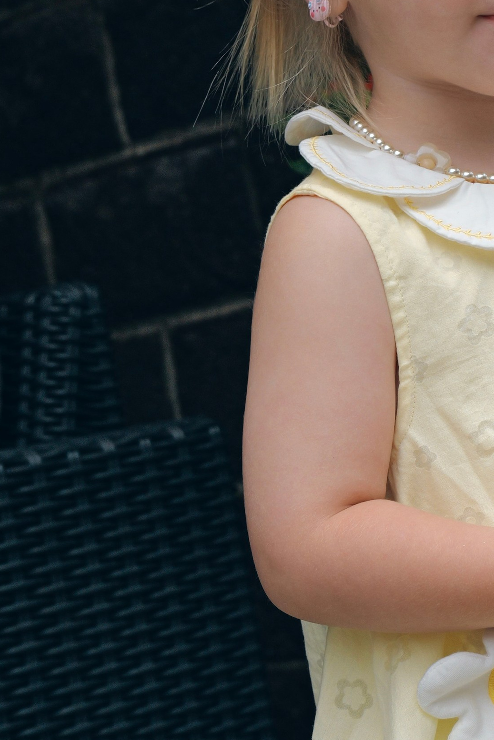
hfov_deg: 11.2
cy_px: 360
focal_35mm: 121
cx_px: 562
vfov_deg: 16.9
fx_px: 2490
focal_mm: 49
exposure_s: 1/250
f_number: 9
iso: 800
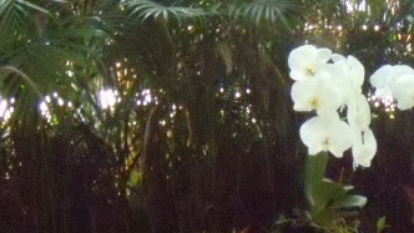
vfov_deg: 9.9
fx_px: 1329
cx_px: 375
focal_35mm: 121
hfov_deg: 17.4
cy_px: 284
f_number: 3.6
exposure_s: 1/125
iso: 1250
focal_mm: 6.4
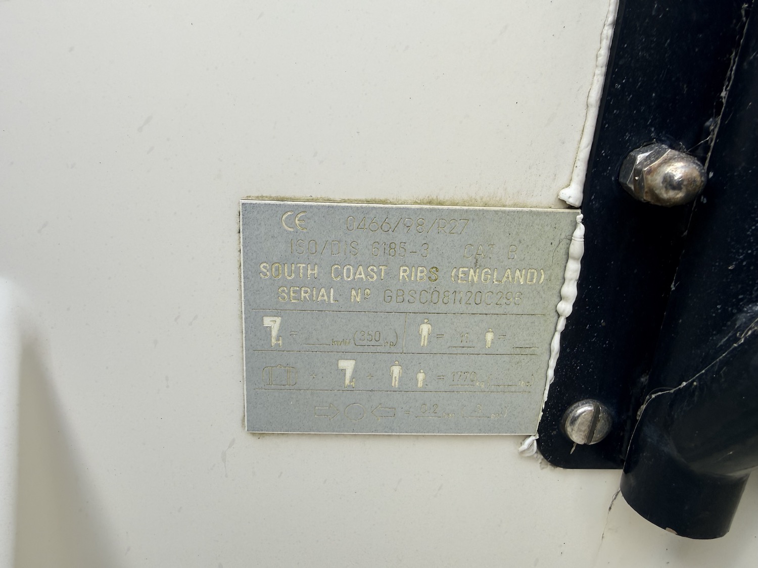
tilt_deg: -36.6
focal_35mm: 24
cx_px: 379
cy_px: 284
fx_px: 526
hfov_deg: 71.6
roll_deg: -1.7
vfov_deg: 56.8
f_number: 2.2
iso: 40
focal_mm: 2.22
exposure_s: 1/222
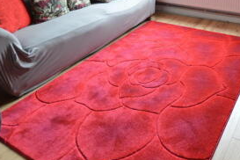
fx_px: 240
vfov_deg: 33.0
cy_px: -10
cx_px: 166
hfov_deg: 51.8
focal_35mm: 36
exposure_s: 1/60
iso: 400
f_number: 4
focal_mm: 10
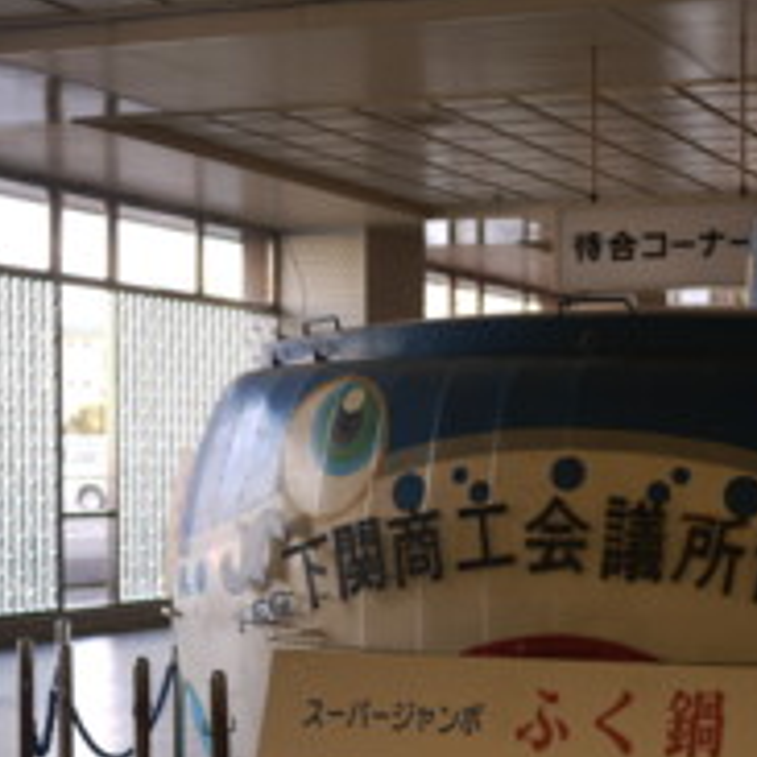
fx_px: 2153
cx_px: 563
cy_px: 612
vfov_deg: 19.7
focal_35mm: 87
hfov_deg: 19.8
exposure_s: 1/80
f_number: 1.7
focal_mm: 20
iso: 100
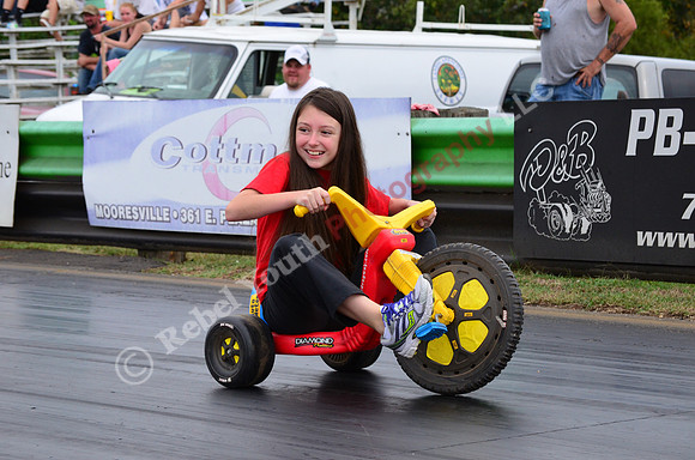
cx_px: 348
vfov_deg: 11.1
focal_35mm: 123
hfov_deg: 16.7
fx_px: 2369
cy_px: 230
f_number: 9
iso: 1000
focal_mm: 82
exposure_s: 1/1250
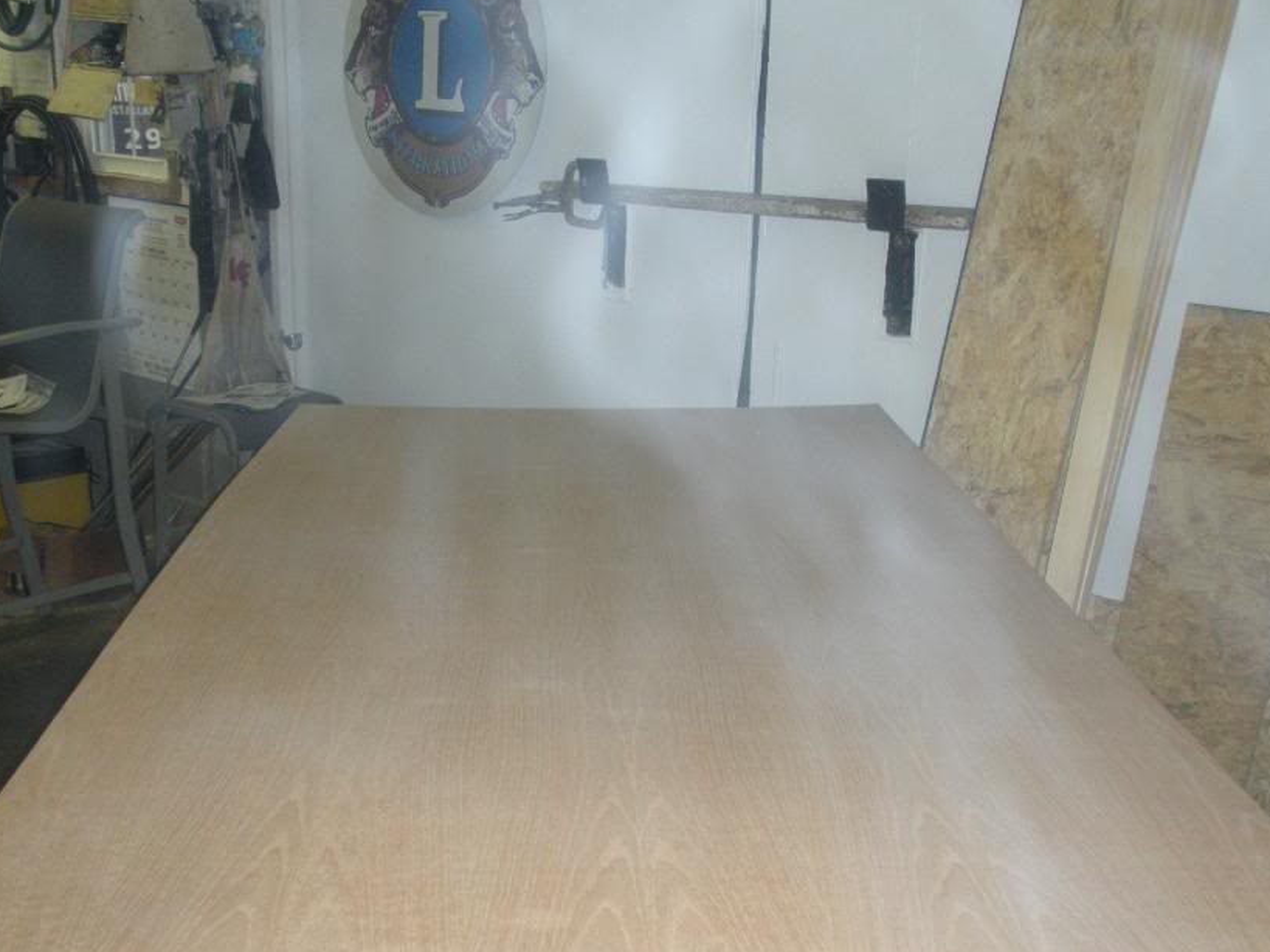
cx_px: 636
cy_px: 571
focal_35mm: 45
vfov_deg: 32.1
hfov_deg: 42.1
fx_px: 1651
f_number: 3.5
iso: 269
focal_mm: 6.3
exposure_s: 1/60
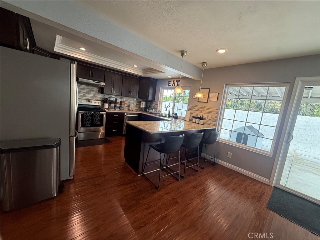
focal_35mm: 14
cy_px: 120
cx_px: 160
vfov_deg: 85.7
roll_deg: -6.0
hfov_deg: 102.1
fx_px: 129
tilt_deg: -6.9
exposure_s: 1/120
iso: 250
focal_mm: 2.22
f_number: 2.2
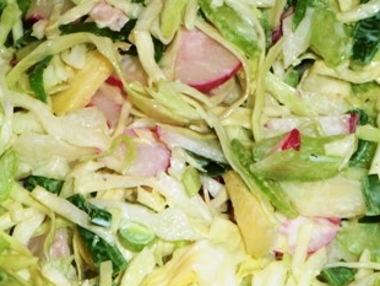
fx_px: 1088
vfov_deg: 14.9
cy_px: 206
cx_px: 132
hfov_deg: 19.8
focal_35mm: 99
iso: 100
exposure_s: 1/30
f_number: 4.2
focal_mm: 8
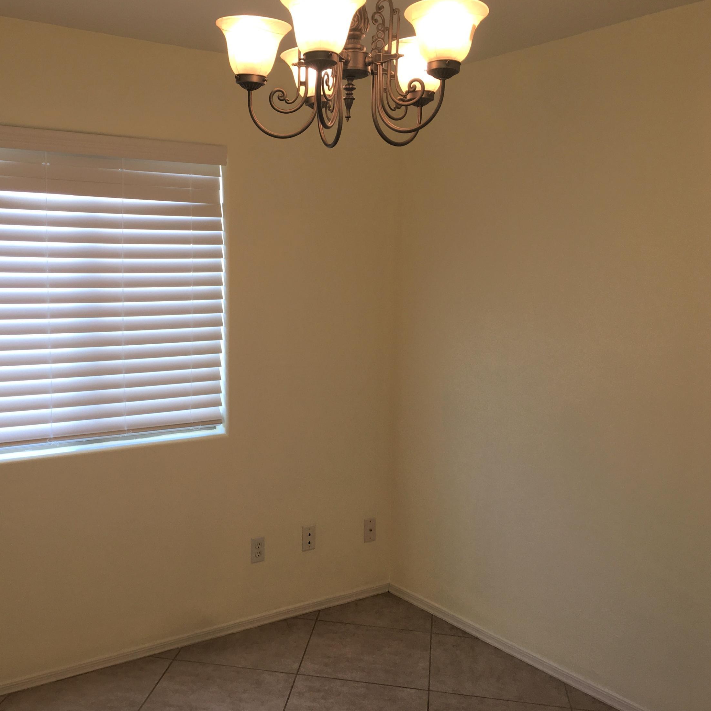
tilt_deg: -5.8
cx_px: 257
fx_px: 813
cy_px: 356
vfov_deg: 47.2
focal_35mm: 35
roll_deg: -1.3
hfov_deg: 46.7
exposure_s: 1/40
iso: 25
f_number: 2.2
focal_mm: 4.15
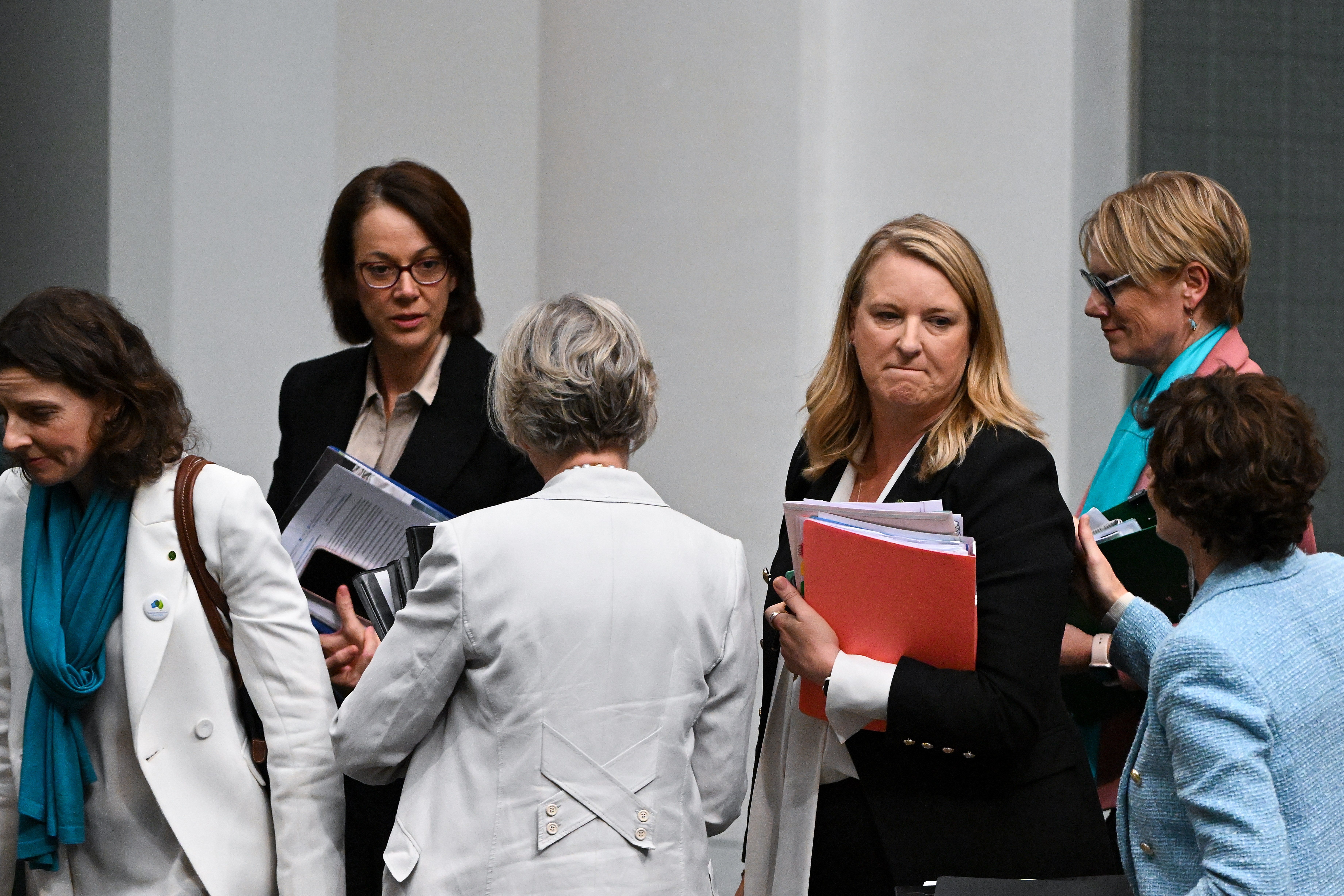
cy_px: 499
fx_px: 11311
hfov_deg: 6.8
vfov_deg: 4.5
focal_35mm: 303
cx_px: 722
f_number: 4
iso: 6400
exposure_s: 1/400
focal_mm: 270
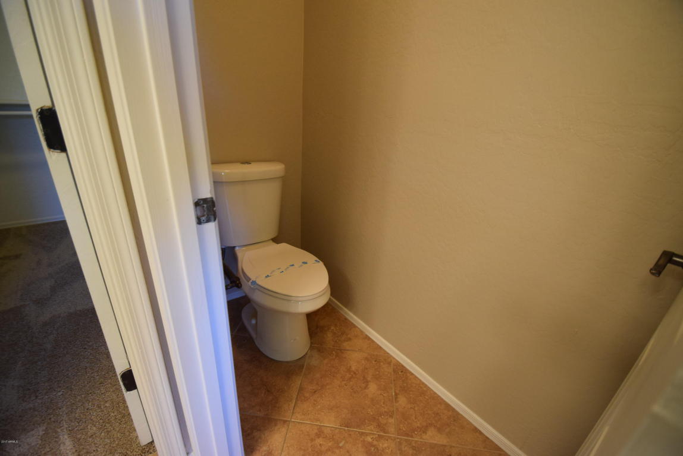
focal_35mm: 15
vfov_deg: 77.4
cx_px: 342
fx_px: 285
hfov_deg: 100.4
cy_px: 228
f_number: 3.5
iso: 900
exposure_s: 1/60
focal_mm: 10
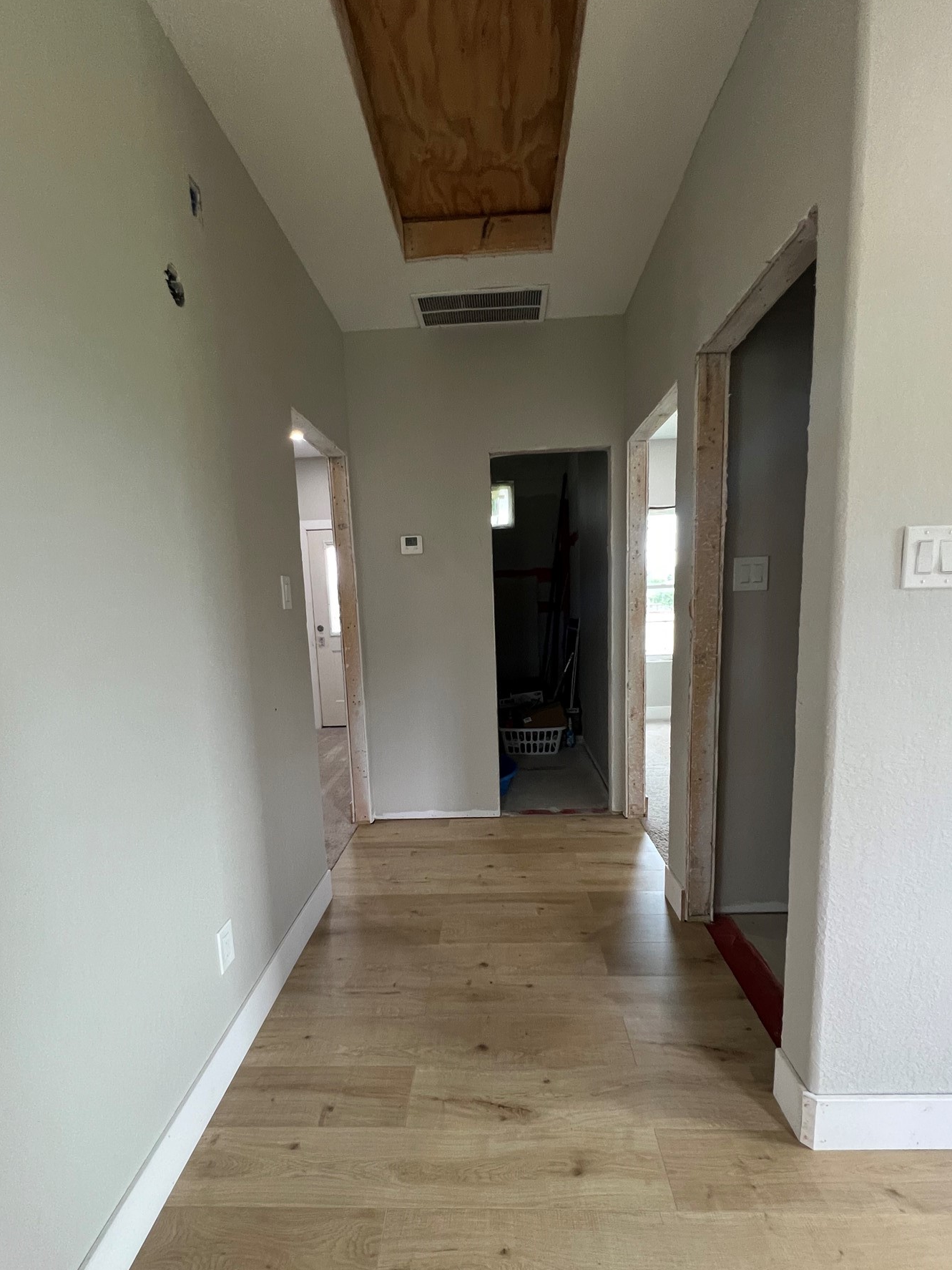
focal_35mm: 15
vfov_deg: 97.9
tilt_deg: -7.4
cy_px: 689
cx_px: 479
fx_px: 550
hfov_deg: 81.7
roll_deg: +1.8
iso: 250
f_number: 1.8
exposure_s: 1/70
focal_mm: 1.57
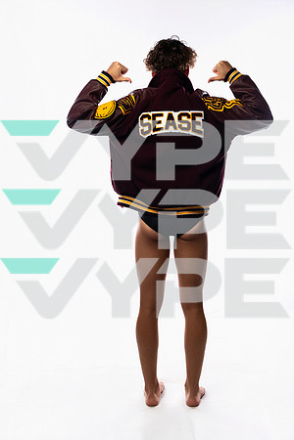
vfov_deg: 41.1
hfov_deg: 28.1
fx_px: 588
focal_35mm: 48
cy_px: 220
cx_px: 147
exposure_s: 1/250
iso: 640
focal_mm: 48
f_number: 5.6
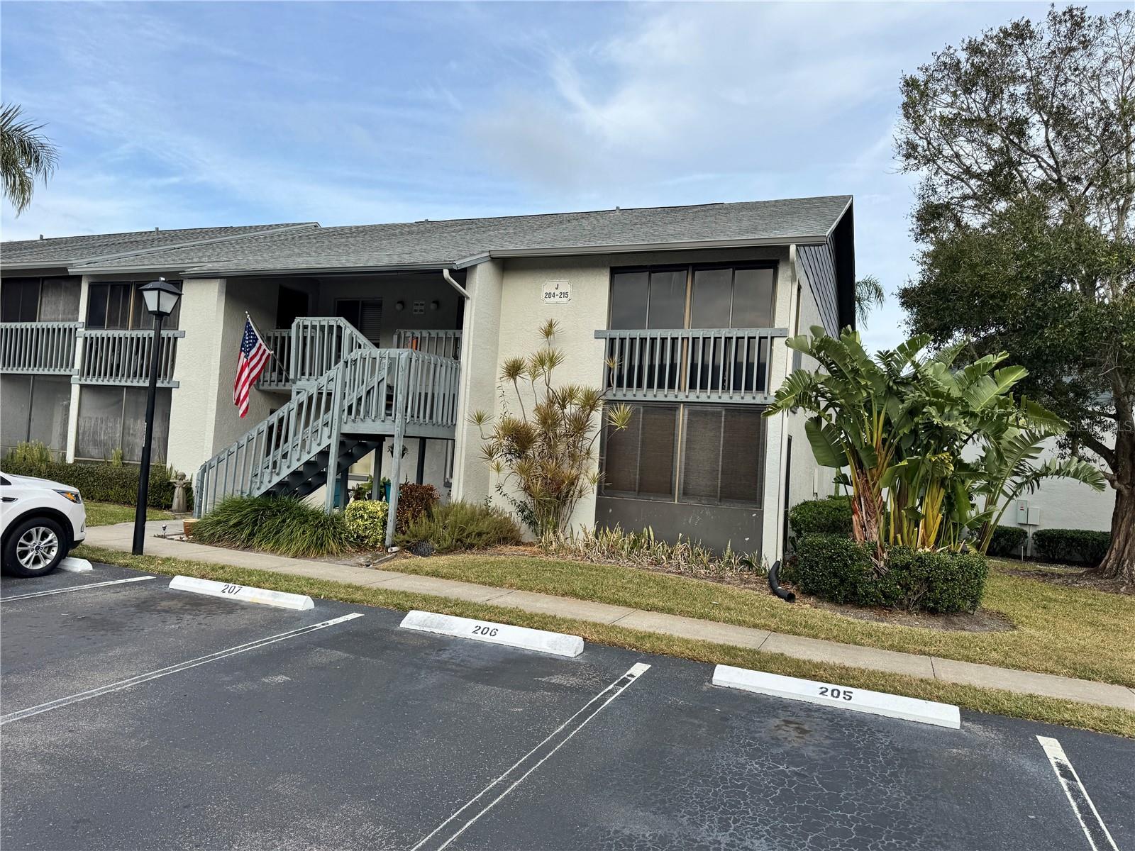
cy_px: 426
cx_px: 568
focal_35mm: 24
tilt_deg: +1.2
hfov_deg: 71.6
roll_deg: -4.2
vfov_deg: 56.8
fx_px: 787
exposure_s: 1/2604
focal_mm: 6.76
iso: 80
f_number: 1.78
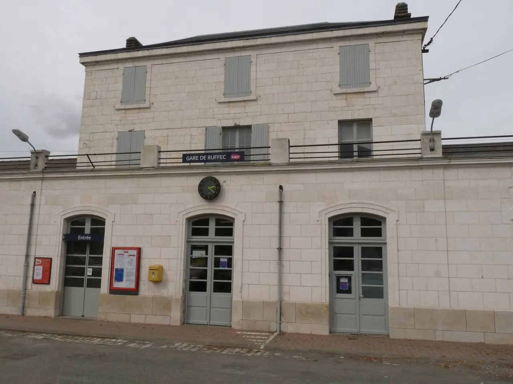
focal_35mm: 29
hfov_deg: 61.7
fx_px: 430
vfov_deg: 48.2
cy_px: 192
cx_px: 256
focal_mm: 4.8
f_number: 7.1
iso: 100
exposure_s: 1/400
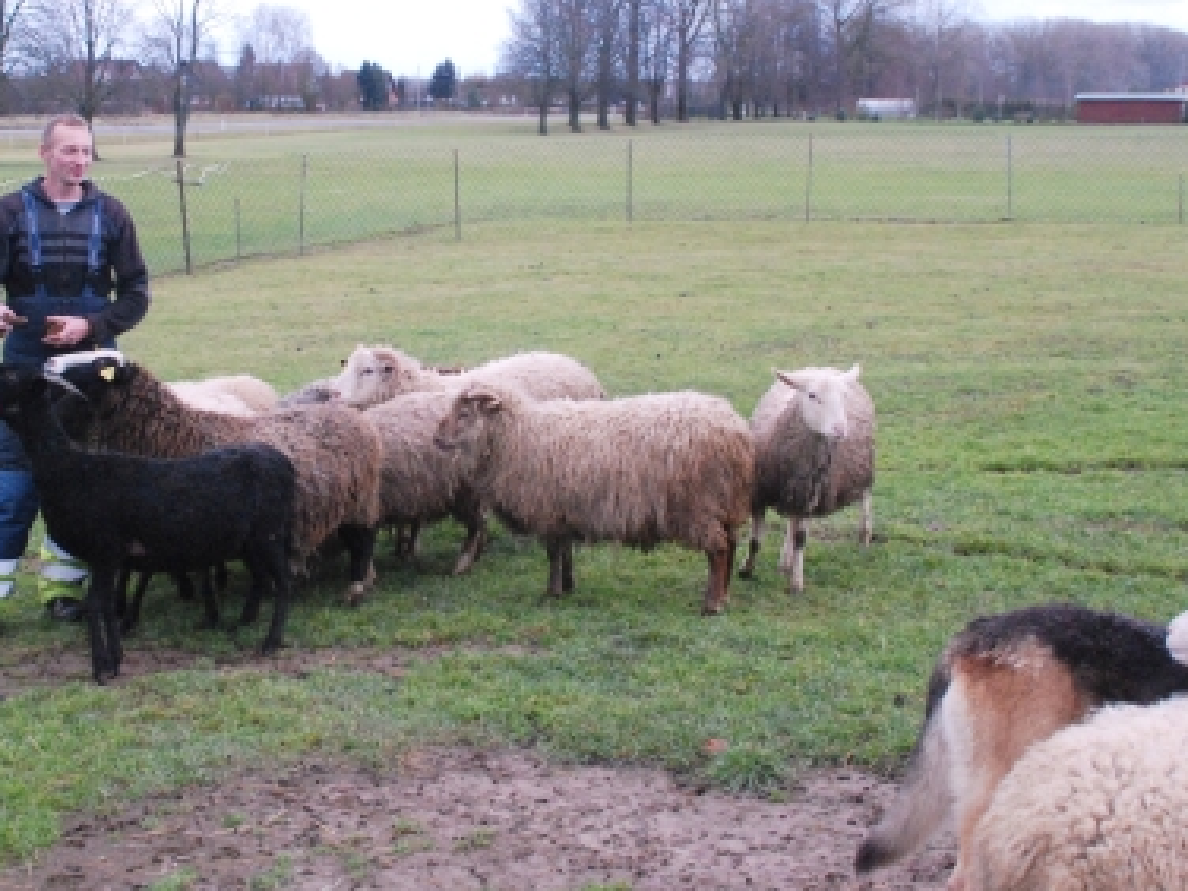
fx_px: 2059
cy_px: 338
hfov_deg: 32.1
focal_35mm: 60
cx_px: 461
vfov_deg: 24.4
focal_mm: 26
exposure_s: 1/125
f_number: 5.6
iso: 1600
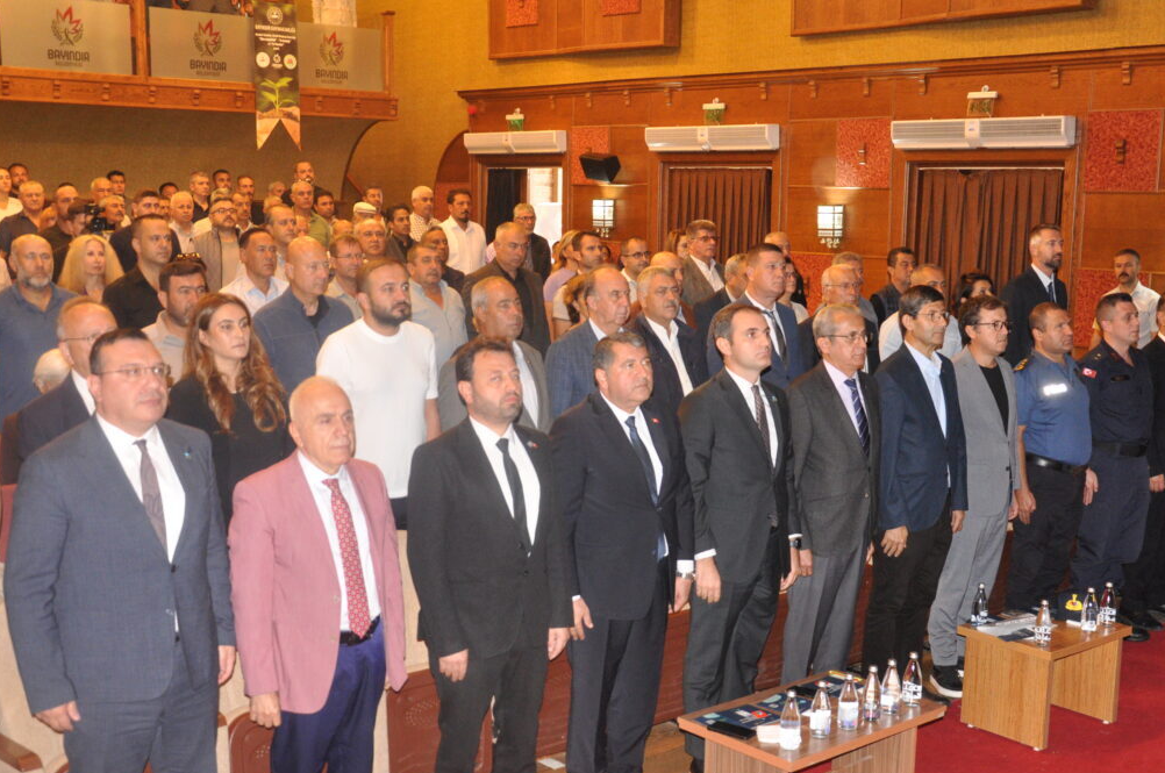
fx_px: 1486
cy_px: 438
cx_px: 608
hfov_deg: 42.8
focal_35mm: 46
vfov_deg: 29.1
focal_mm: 24
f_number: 4.5
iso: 1250
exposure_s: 1/60
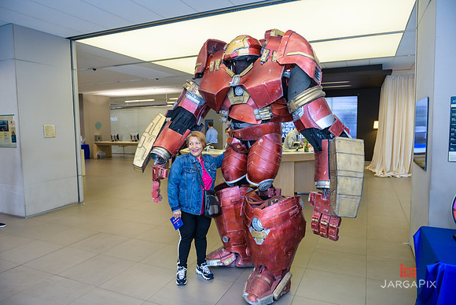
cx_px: 228
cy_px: 152
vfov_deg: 53.2
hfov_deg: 73.7
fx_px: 304
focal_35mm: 24
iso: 800
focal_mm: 24
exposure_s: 1/125
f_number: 3.2
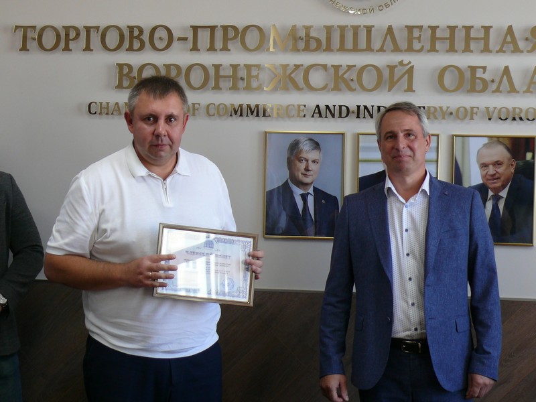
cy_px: 201
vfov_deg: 18.4
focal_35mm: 80
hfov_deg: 24.4
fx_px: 1239
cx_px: 268
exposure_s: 1/50
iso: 100
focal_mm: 11.7
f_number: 3.2
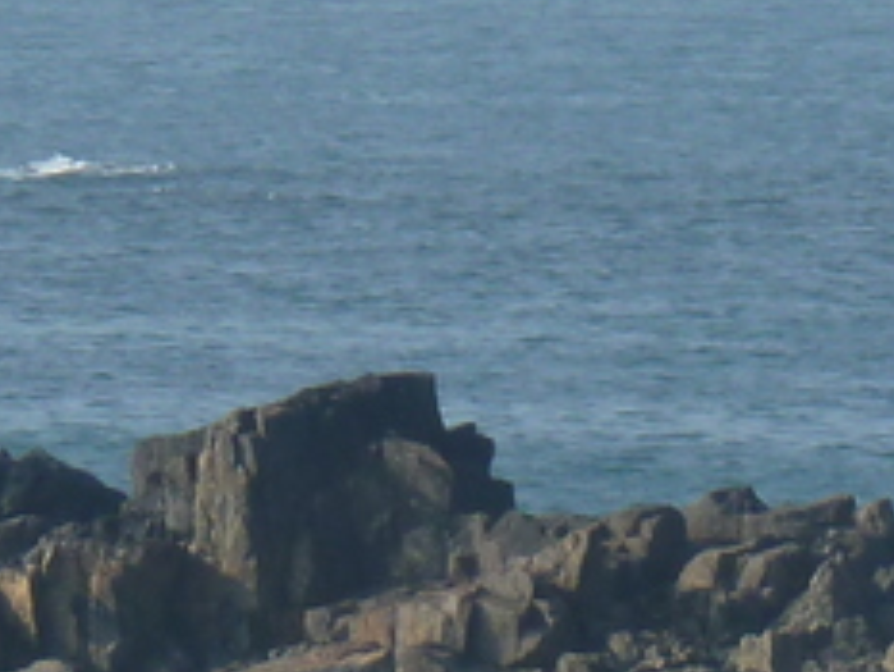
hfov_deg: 1.7
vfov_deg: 1.3
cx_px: 925
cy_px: 384
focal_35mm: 1158
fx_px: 29922
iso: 80
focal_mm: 37
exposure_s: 1/400
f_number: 5
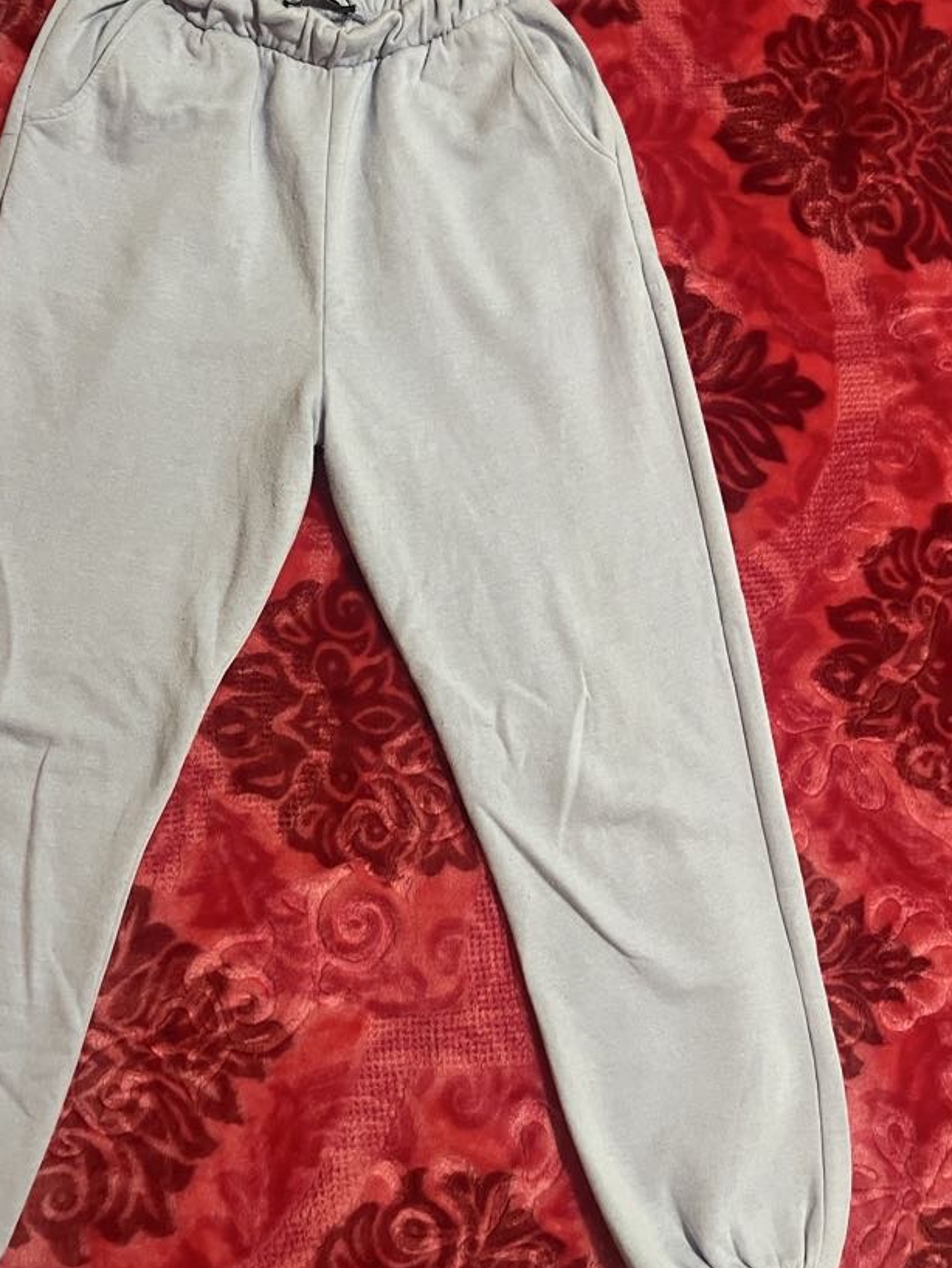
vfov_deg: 55.3
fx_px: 1209
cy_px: 598
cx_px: 343
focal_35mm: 33
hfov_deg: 42.6
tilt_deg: -78.9
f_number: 1.6
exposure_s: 1/33
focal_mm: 5.1
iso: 640
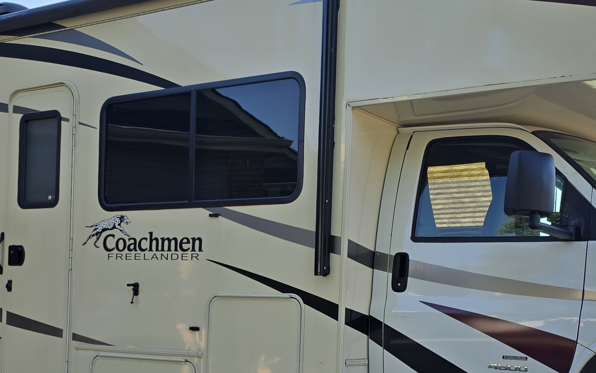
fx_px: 910
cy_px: 312
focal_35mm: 56
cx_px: 320
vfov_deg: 22.7
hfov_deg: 36.3
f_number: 1.7
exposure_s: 1/568
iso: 12
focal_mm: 6.3
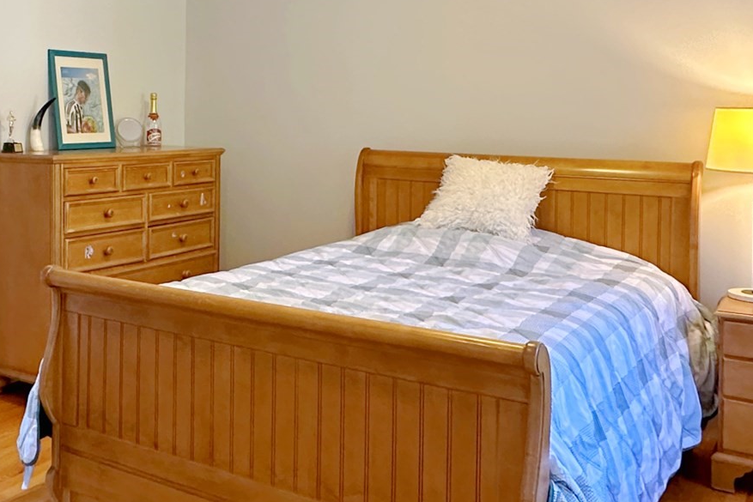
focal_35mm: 34
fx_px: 711
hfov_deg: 53.4
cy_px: 331
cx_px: 195
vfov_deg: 38.5
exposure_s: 1/60
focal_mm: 2.22
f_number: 2.2
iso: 250
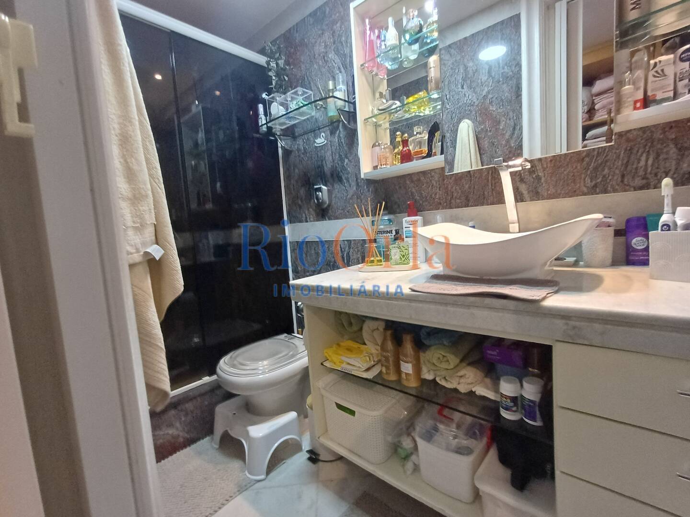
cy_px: 258
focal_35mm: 16
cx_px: 345
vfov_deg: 78.1
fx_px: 319
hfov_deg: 94.5
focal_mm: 1.64
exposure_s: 1/30
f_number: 2.2
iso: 200
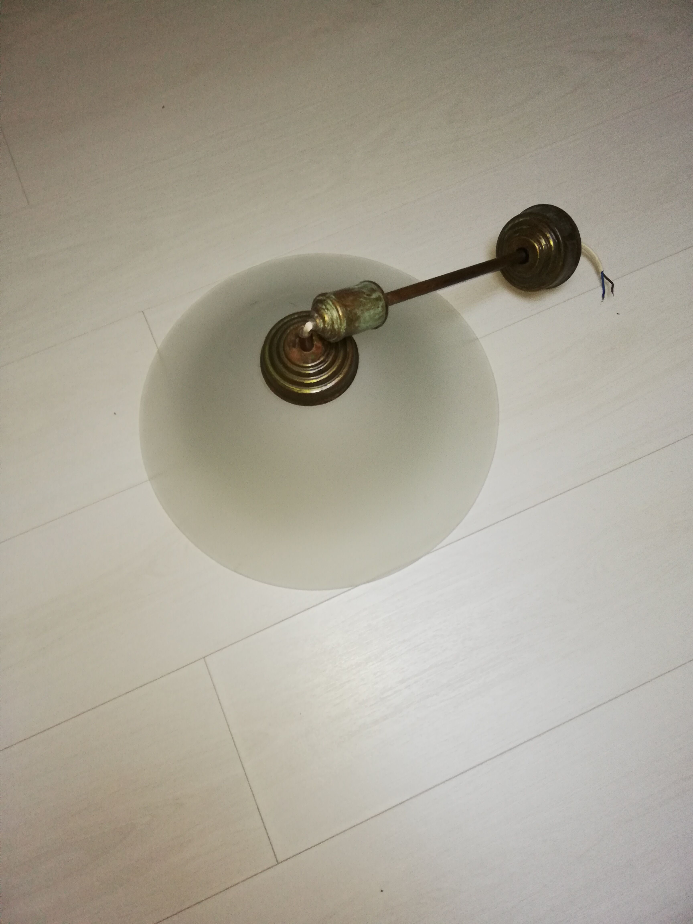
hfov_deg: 51.4
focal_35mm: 27
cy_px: 462
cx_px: 346
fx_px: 721
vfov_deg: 65.3
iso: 160
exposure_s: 1/60
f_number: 2.2
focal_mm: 3.81
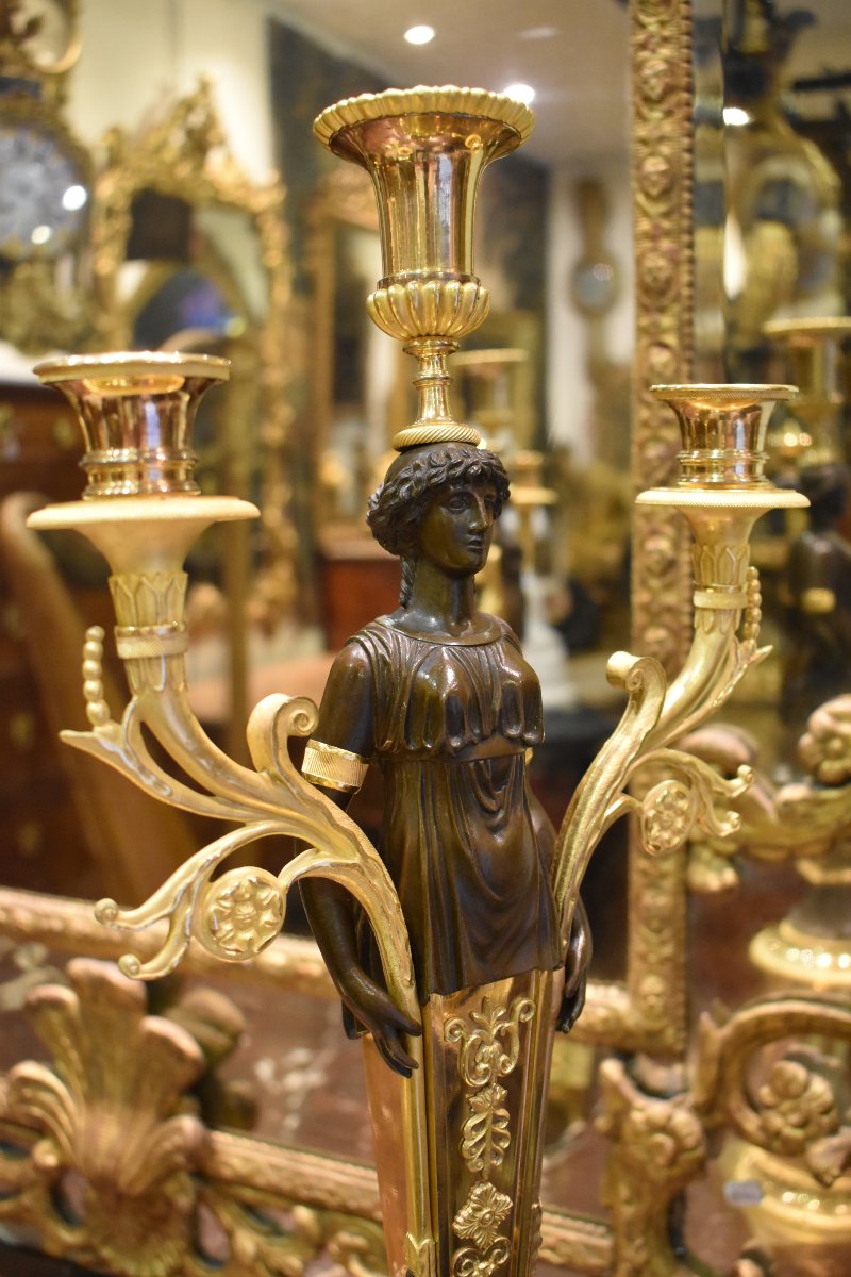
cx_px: 426
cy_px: 638
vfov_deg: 51.3
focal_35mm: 38
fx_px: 1330
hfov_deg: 35.5
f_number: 4
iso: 2800
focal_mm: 25
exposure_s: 1/60
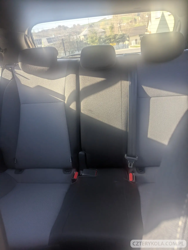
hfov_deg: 56.9
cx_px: 94
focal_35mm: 24
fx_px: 173
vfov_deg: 71.5
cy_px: 125
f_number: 1.85
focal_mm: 6.81
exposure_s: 1/351
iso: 36
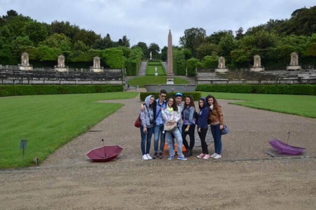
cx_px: 155
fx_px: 333
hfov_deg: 50.7
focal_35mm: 38
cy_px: 103
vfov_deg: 35.0
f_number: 5.6
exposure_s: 1/125
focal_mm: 24
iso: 100
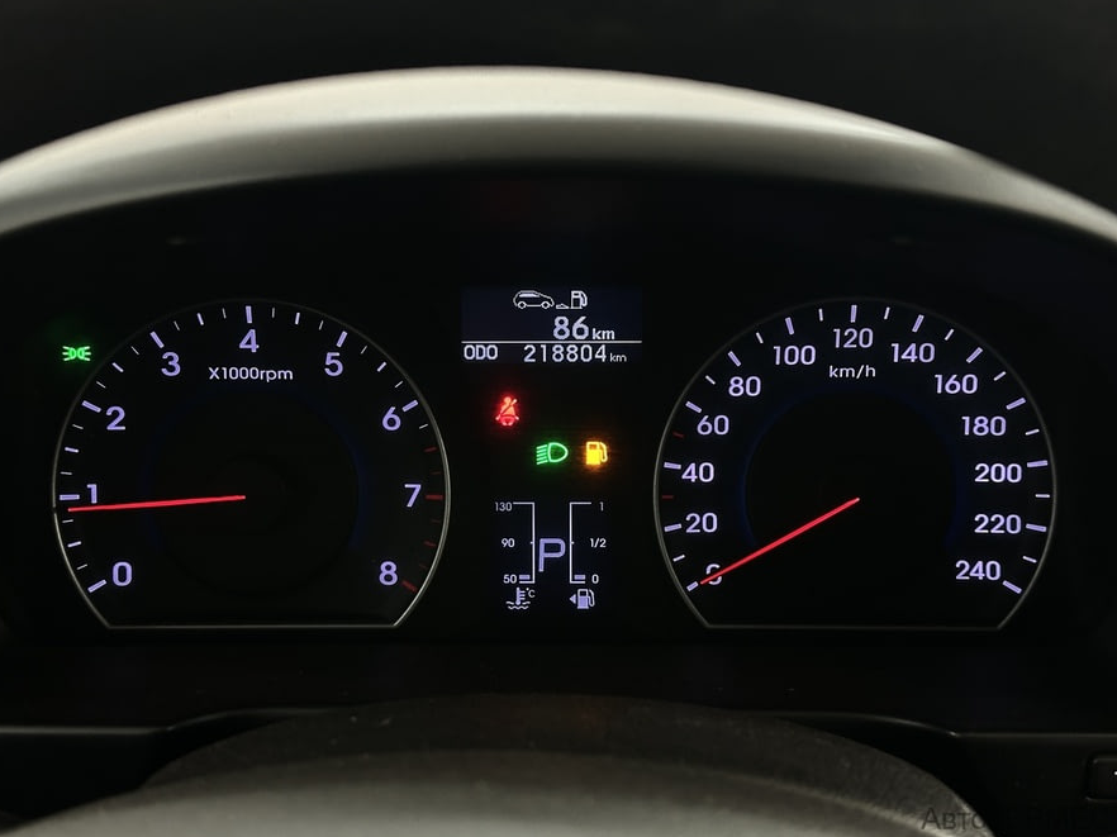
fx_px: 1581
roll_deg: +0.6
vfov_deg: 29.7
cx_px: 553
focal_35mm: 49
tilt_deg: -23.8
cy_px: 416
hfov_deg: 38.9
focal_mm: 6.86
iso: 250
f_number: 1.78
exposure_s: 1/33
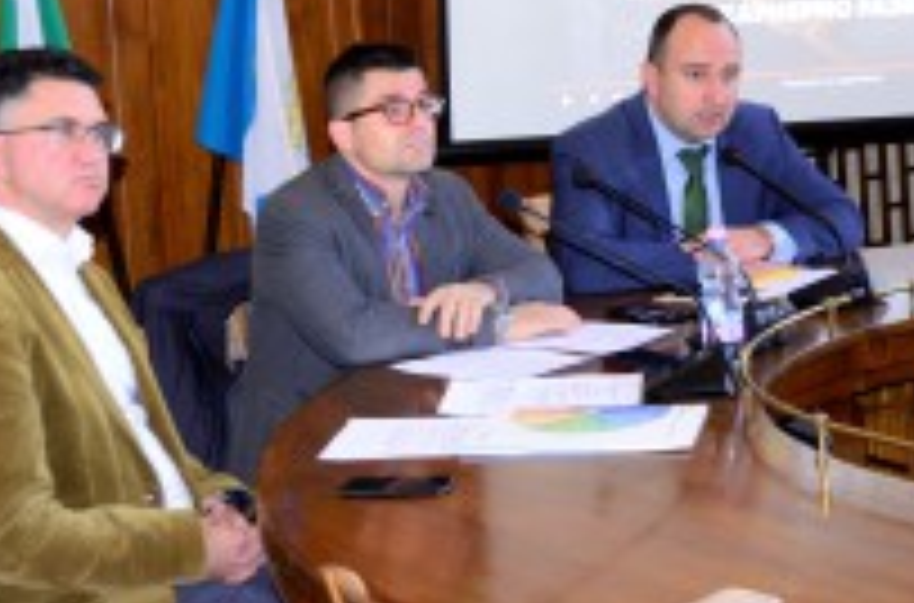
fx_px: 1873
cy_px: 18
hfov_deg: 27.4
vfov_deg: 17.9
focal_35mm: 74
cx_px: 509
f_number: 5
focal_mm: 25
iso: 1000
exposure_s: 1/60
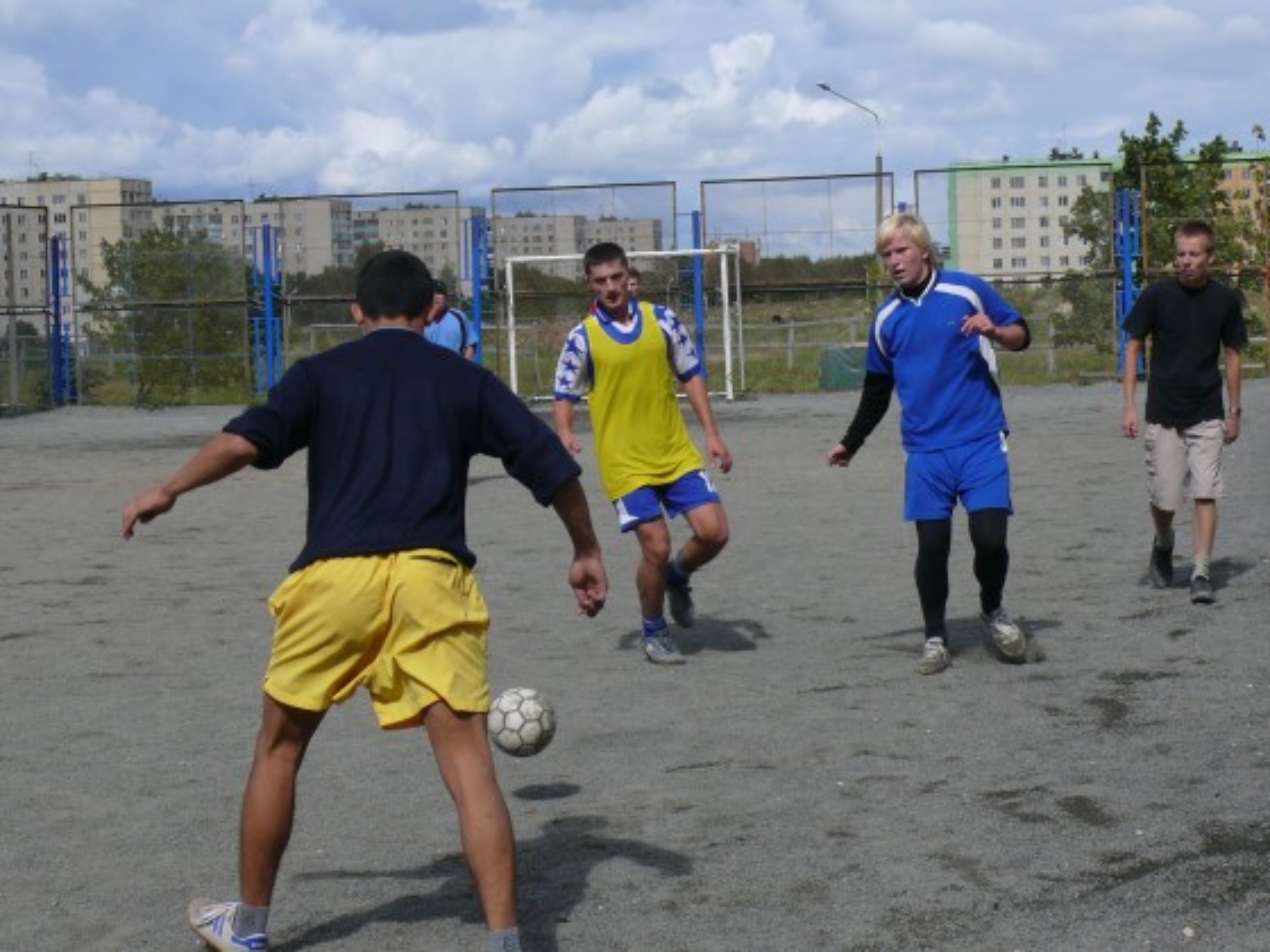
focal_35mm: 76
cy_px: 476
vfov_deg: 19.4
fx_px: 2788
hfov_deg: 25.7
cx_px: 635
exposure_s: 1/500
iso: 100
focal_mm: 11.6
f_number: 6.3
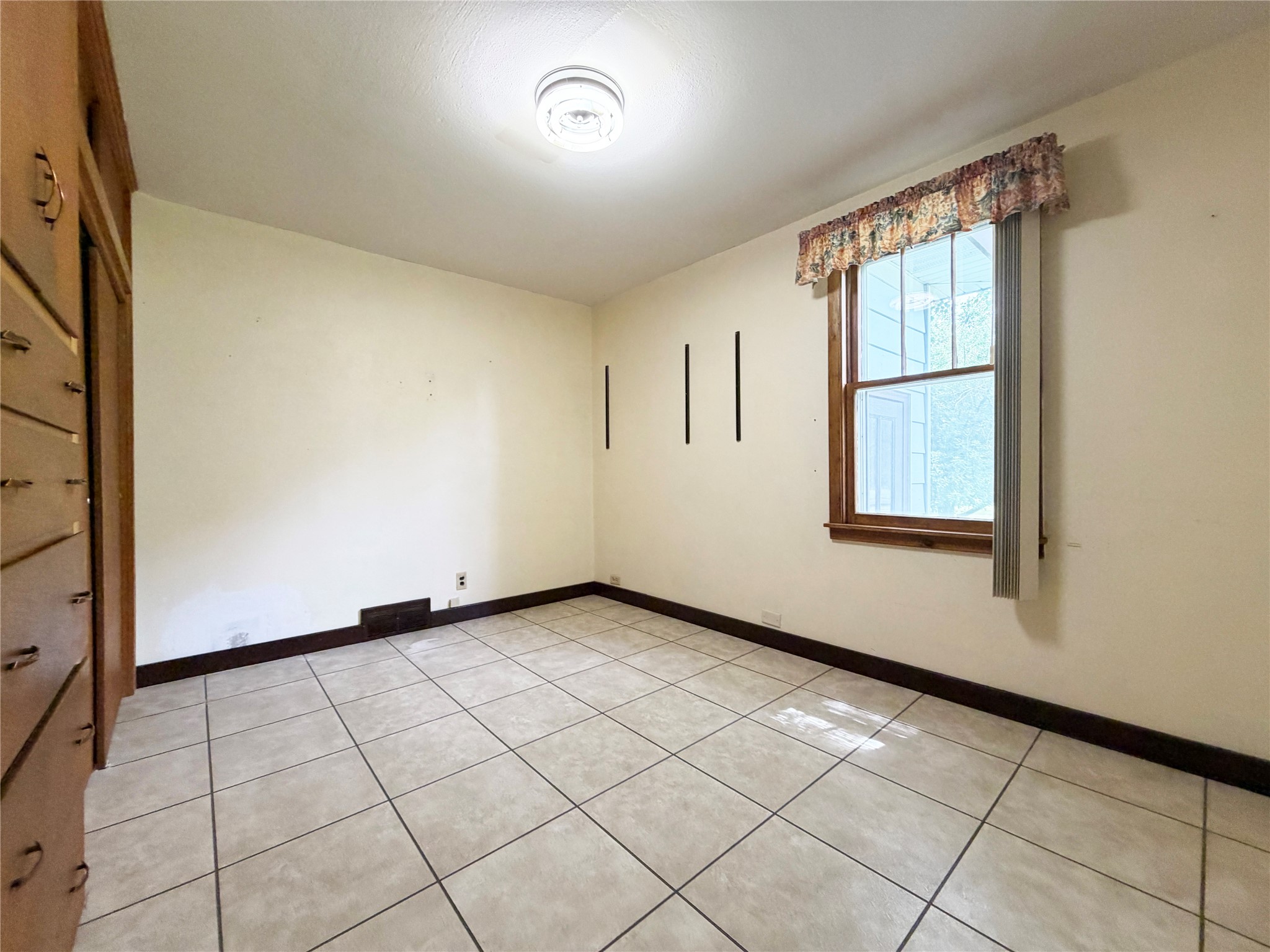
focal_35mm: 14
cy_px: 476
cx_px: 635
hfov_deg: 102.1
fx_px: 514
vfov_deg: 85.7
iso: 200
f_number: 2.2
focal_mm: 2.22
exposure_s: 1/60
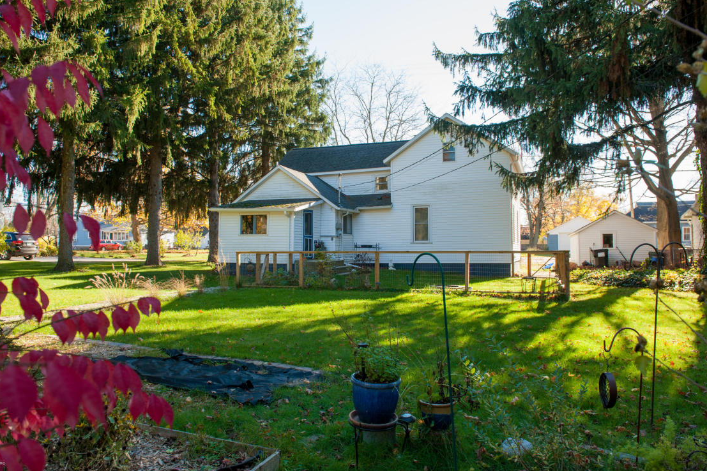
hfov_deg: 71.5
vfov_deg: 51.3
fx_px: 491
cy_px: 234
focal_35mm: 25
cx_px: 351
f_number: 7.1
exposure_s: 1/200
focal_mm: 24
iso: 400
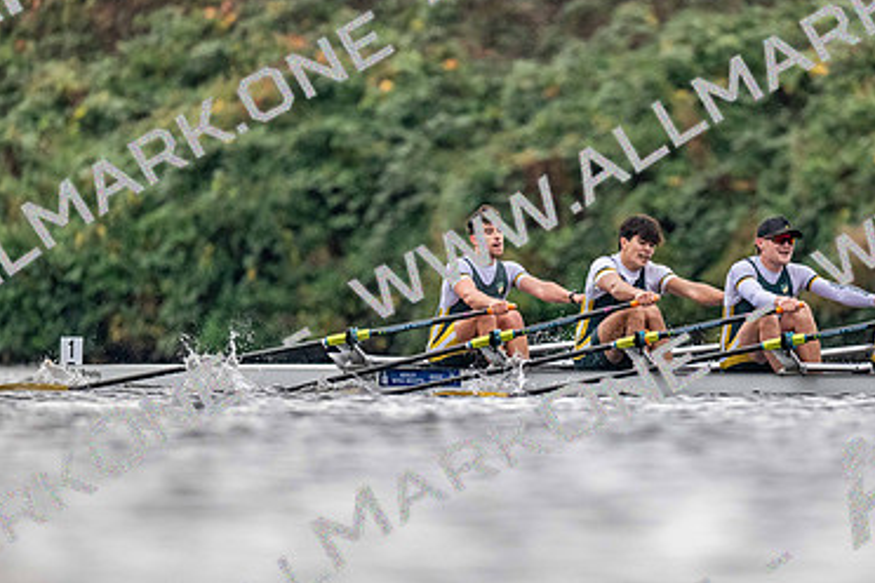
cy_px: 326
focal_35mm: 935
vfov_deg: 1.5
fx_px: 22724
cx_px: 640
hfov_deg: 2.2
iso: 2200
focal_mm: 600
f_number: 4
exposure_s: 1/2500
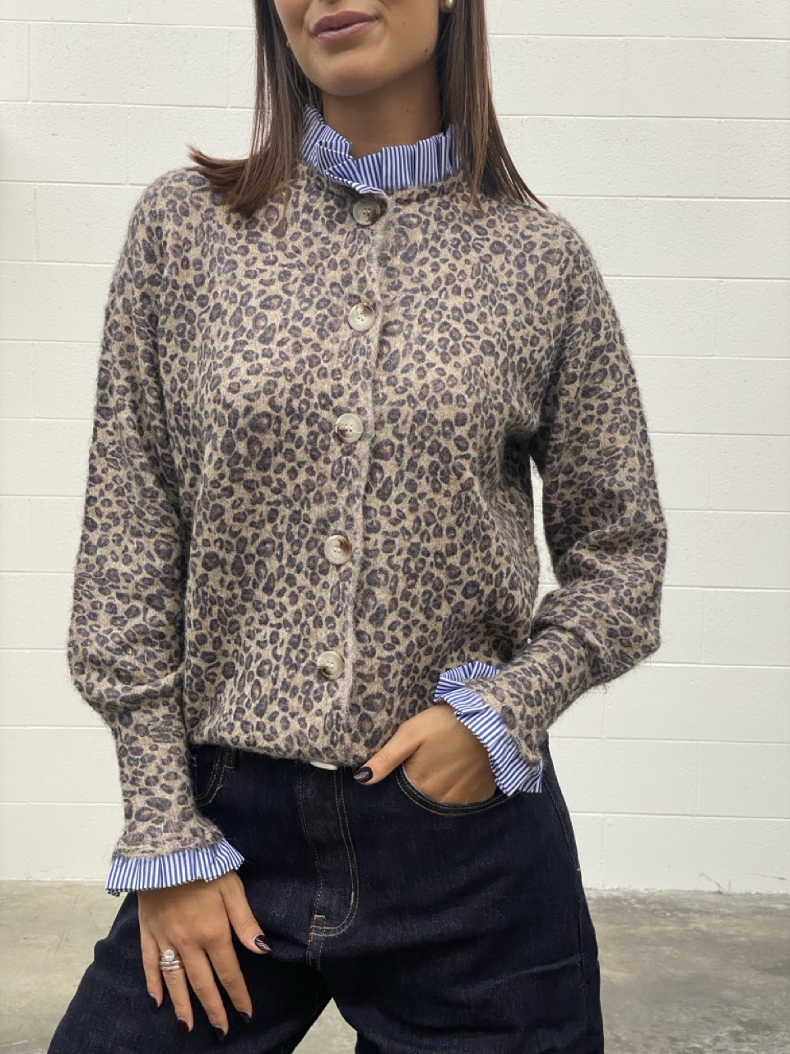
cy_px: 527
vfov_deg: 36.8
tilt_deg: -3.5
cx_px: 395
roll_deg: -1.8
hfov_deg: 28.0
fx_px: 1582
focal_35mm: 52
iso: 64
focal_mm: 6
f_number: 2
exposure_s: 1/121
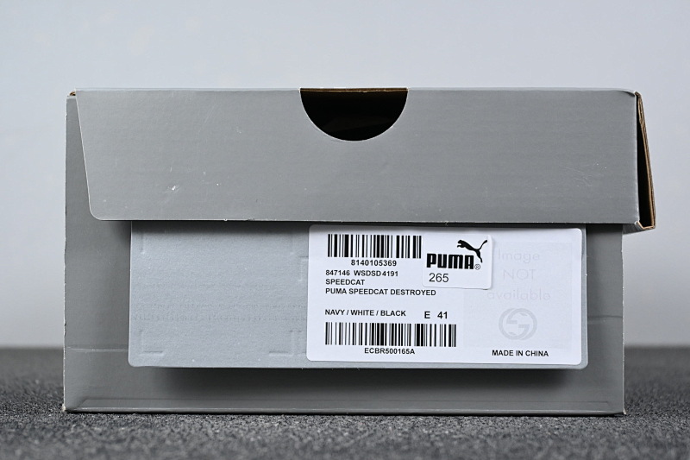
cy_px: 230
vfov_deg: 20.6
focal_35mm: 66
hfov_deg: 30.5
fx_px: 1265
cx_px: 345
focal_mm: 44
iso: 800
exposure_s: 1/125
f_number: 6
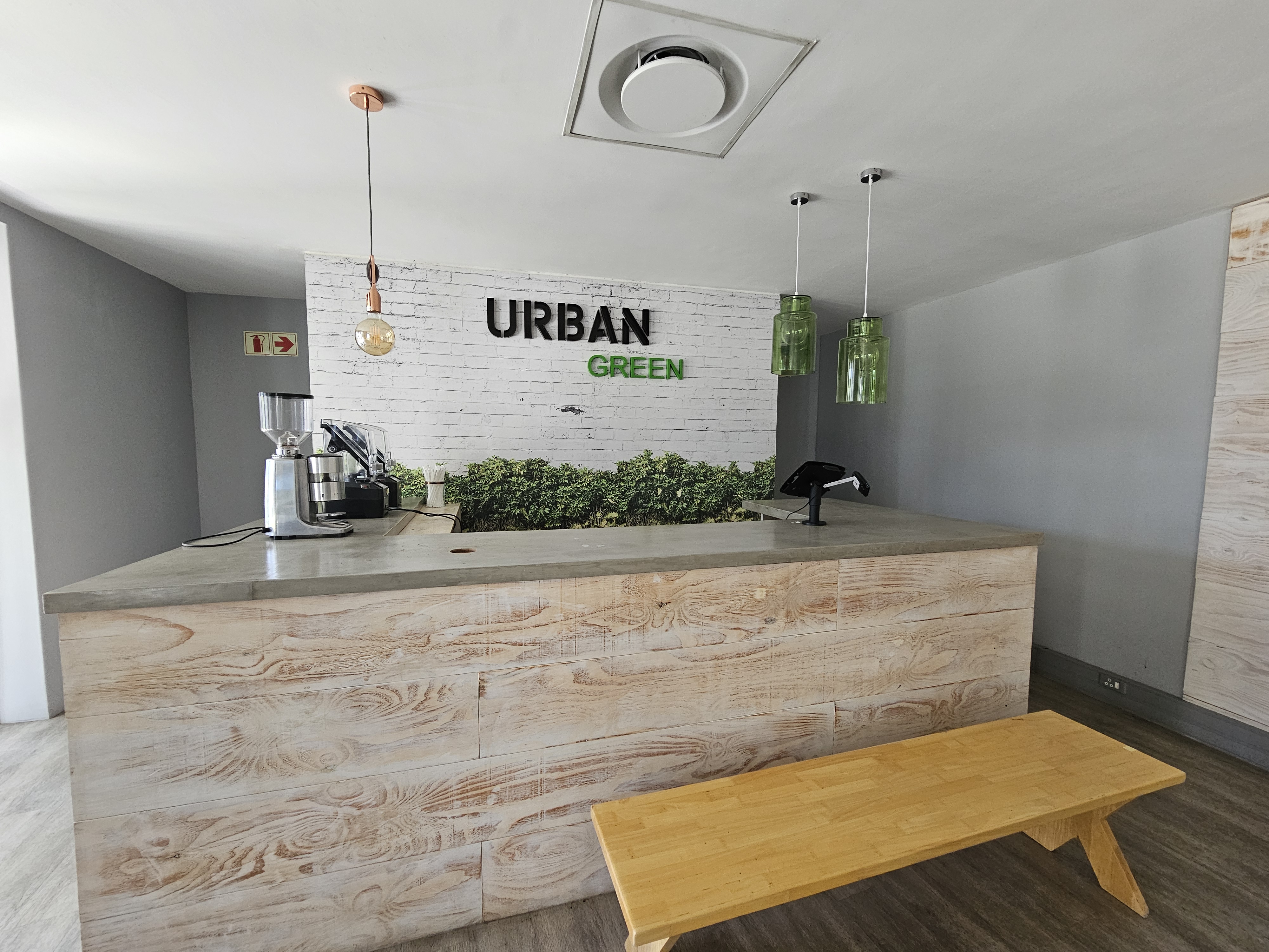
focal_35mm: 13
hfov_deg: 106.2
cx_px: 634
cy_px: 476
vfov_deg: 89.9
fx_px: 477
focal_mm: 2.2
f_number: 2.2
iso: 320
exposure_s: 1/71
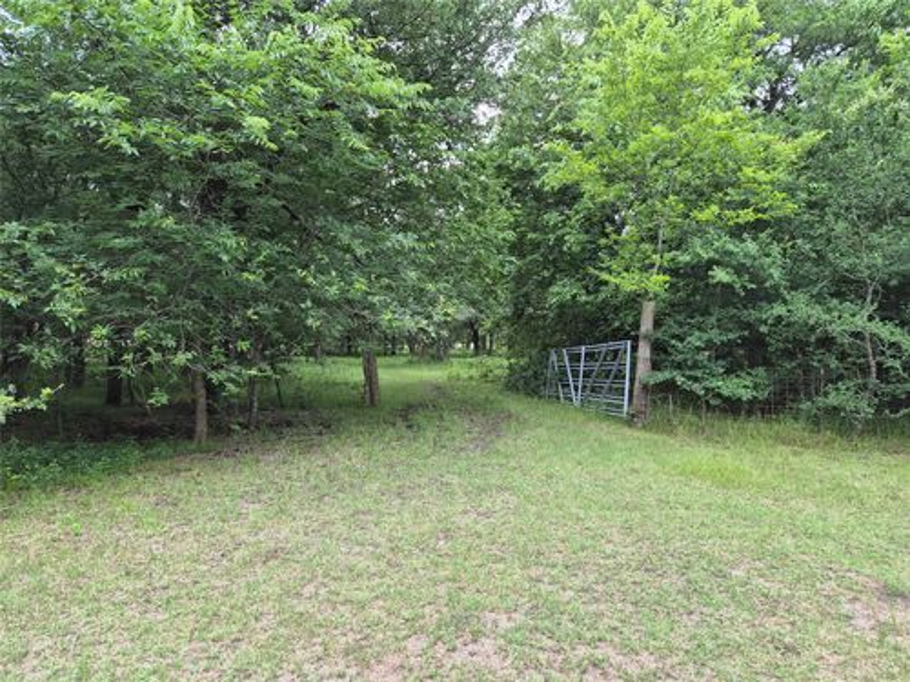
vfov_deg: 58.9
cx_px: 455
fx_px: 605
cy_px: 341
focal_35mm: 23
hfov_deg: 73.9
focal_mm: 5.4
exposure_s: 1/584
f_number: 1.8
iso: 80
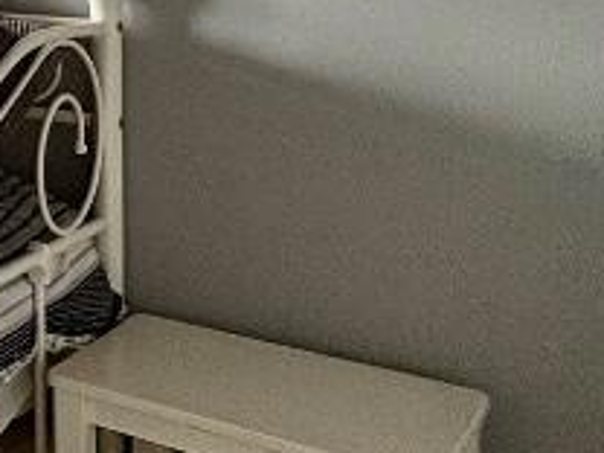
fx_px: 1204
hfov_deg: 18.5
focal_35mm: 69
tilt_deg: -1.3
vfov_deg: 20.1
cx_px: -601
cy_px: -76
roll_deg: +1.7
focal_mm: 2.22
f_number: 2.2
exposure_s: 1/125
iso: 100
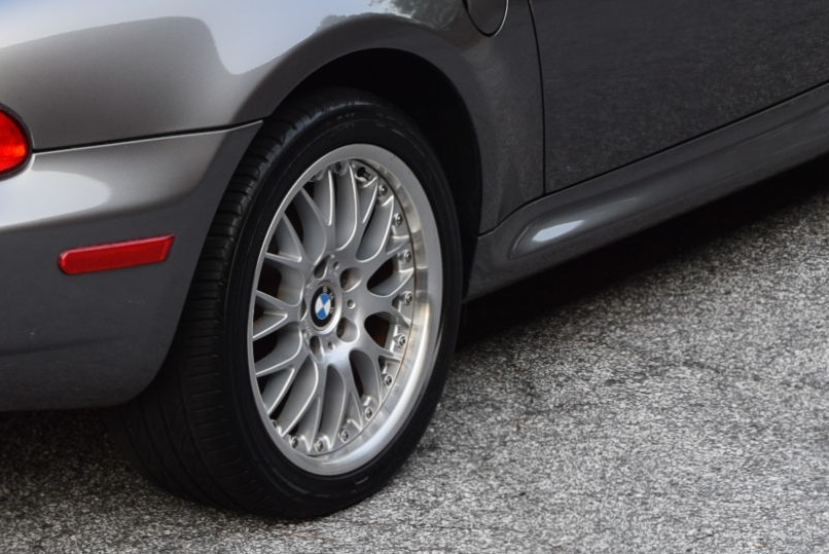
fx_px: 4491
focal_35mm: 195
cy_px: 56
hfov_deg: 10.5
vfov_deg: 7.0
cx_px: 248
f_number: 5.6
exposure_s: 1/125
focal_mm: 35
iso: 400
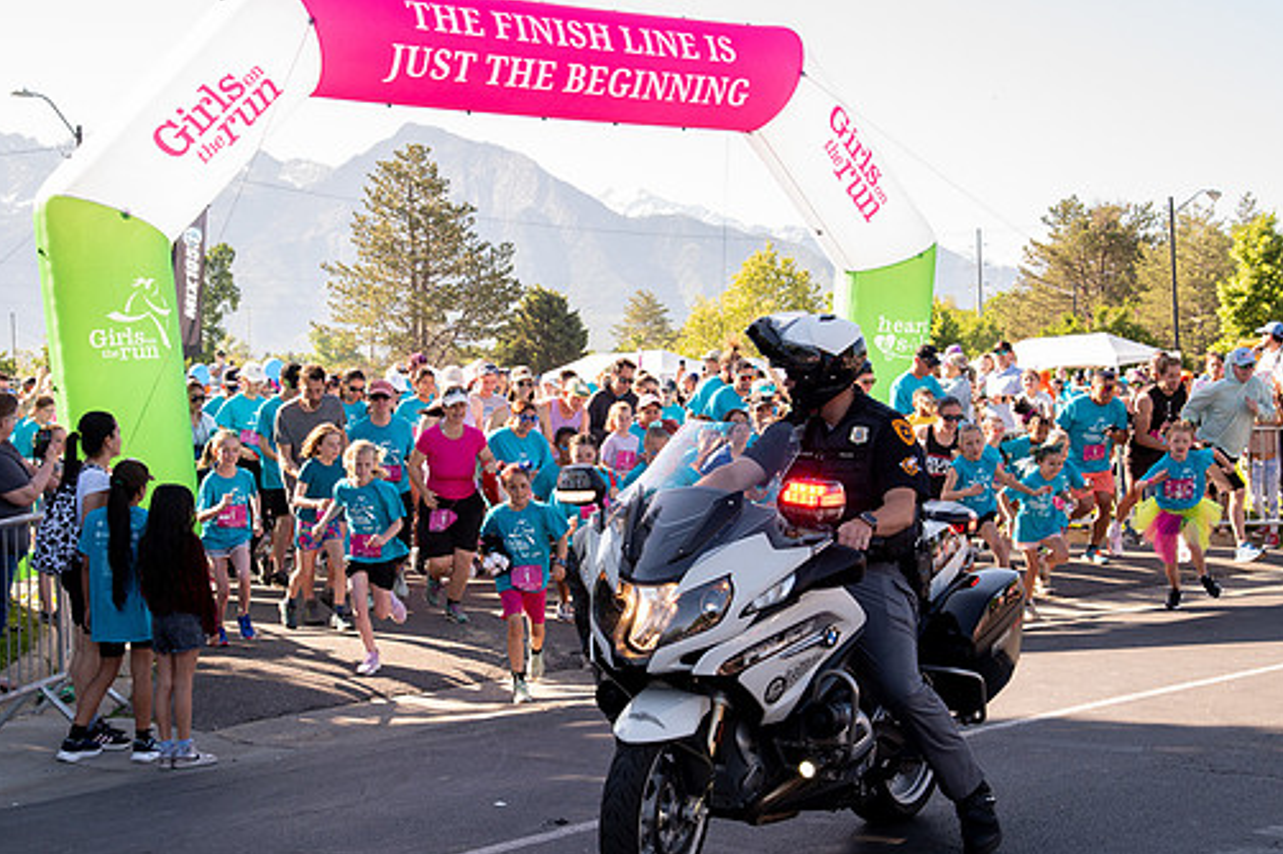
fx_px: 2279
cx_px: 578
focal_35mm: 64
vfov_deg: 21.2
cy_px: 491
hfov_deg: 31.4
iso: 800
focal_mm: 52
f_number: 8
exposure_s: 1/320
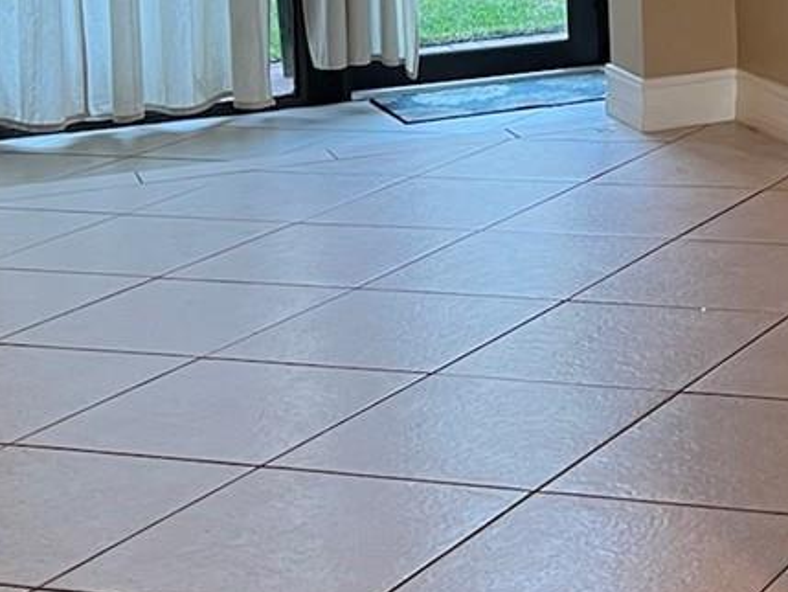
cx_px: 955
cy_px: -252
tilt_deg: -2.9
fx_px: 2209
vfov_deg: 14.4
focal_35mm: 97
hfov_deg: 19.1
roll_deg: +1.4
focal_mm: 5.7
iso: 80
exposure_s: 1/60
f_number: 1.5
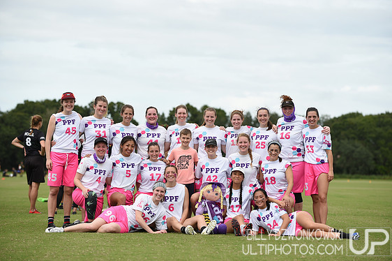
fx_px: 1404
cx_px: 197
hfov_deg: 15.9
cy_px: 128
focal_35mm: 129
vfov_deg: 10.6
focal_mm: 125
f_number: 4.5
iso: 100
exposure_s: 1/640
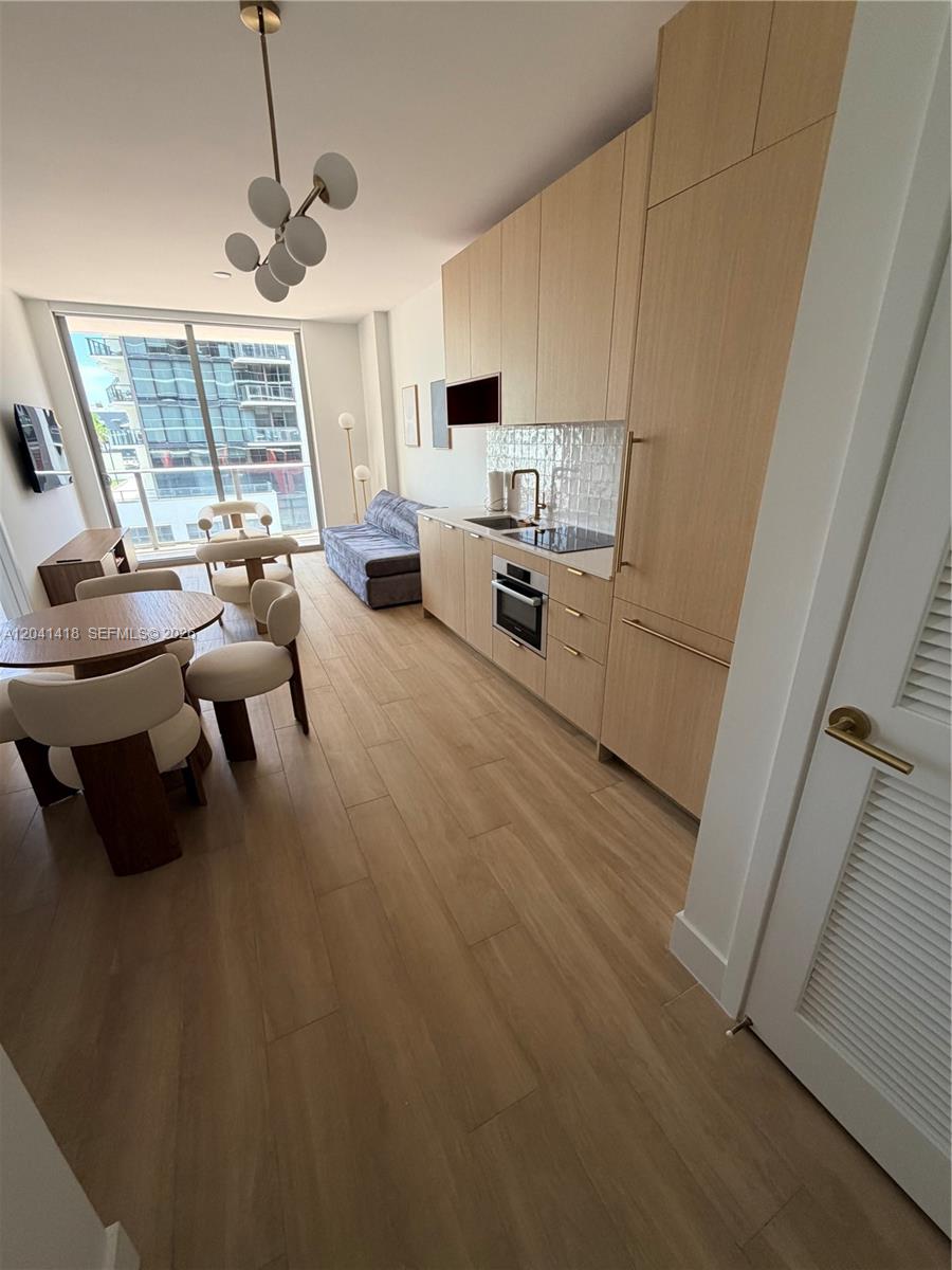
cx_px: 476
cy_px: 635
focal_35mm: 14
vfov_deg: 102.1
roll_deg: +1.0
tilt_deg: -21.3
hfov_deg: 85.7
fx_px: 513
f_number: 2.2
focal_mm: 2.22
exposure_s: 1/121
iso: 160
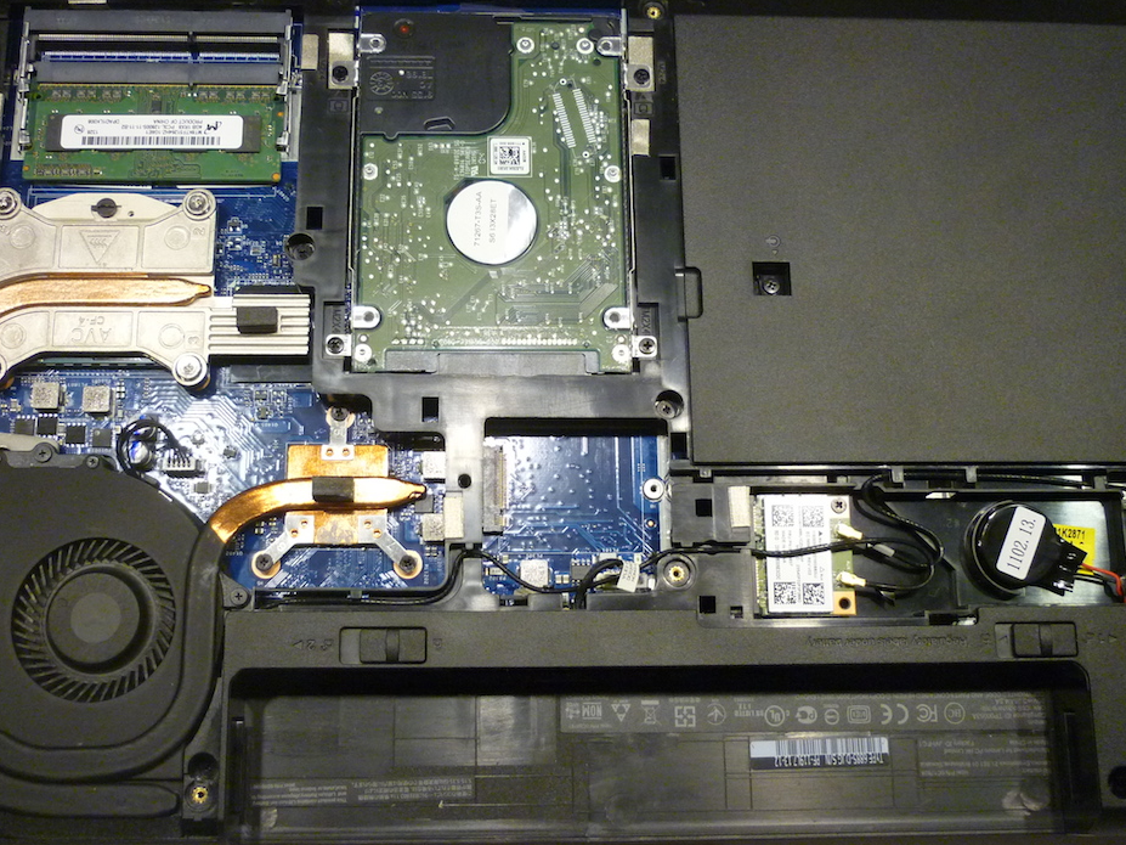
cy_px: 413
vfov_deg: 37.7
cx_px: 523
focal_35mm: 38
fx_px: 1236
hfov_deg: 48.9
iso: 320
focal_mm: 5.5
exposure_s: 1/30
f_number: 2.8
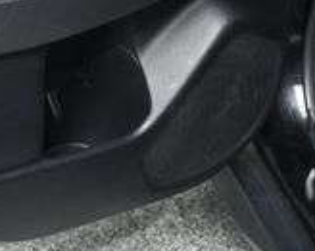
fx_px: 1025
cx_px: -73
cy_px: -86
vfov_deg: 13.4
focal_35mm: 110
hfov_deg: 16.7
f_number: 3.5
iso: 100
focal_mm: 20
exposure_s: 1/160
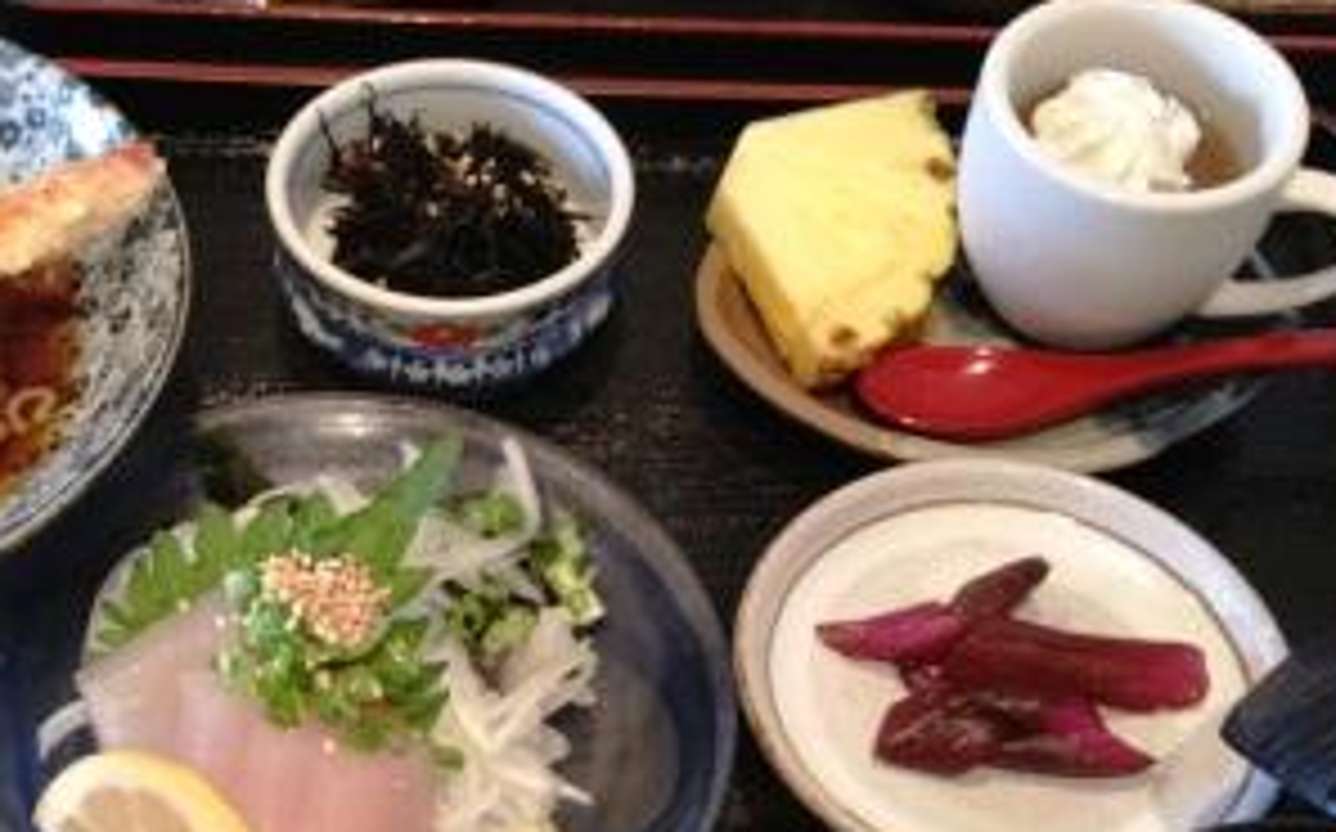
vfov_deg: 22.7
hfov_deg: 35.8
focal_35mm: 56
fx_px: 2037
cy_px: 697
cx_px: 391
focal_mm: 4.28
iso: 320
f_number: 2.4
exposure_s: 1/20
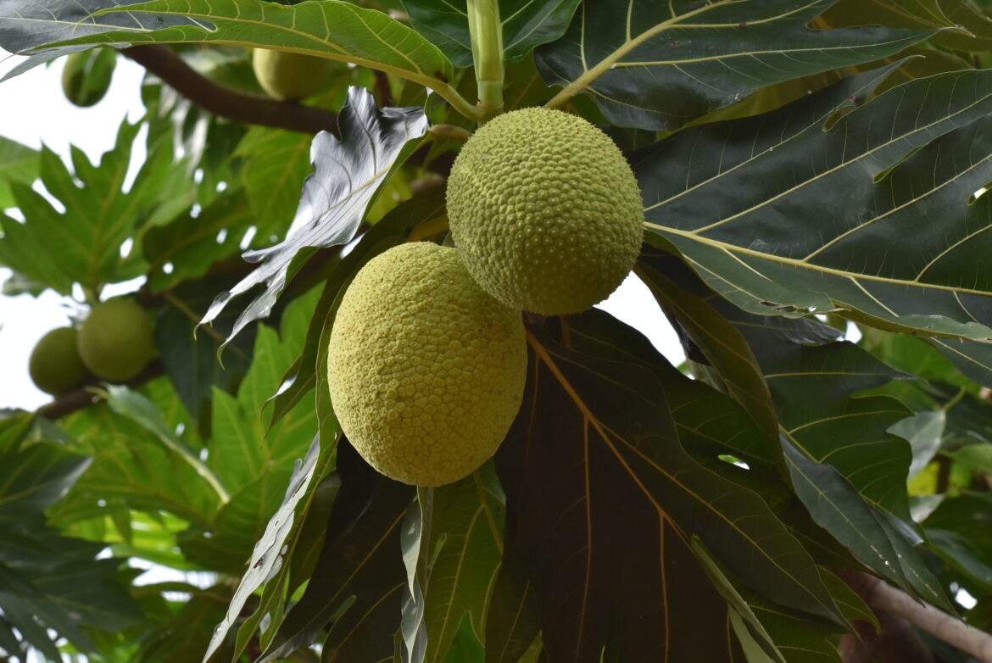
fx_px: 2068
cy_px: 332
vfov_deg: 18.2
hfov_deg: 27.0
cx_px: 496
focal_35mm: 75
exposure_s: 1/400
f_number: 8
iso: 800
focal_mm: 50
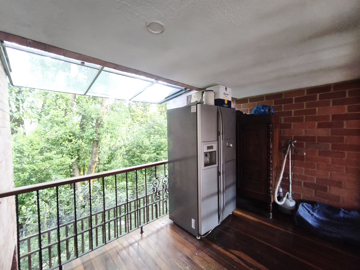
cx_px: 180
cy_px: 135
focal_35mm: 15
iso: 1000
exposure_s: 1/24
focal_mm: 1.91
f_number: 2.2
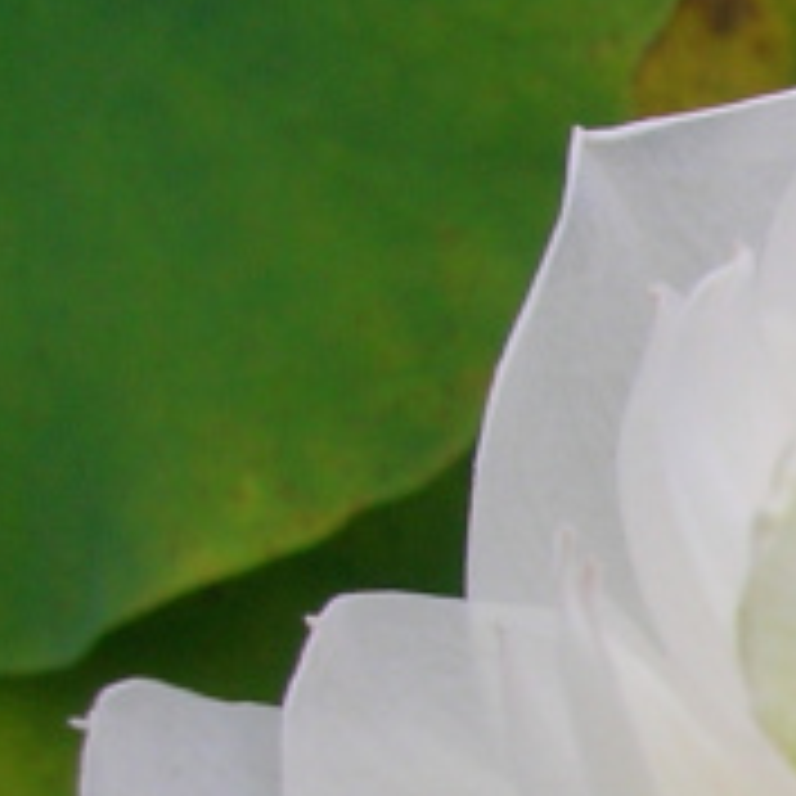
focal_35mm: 153
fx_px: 3980
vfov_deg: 11.0
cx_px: 1857
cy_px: 1181
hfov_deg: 10.1
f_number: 4.9
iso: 50
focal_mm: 5.7
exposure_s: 1/91.7
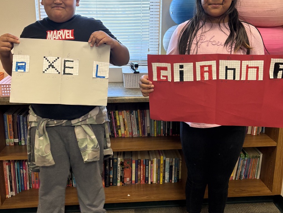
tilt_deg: -13.4
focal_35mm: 36
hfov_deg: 51.4
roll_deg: -0.5
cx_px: 140
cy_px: 84
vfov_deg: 39.5
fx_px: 294
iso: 200
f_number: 1.6
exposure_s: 1/120
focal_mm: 5.96
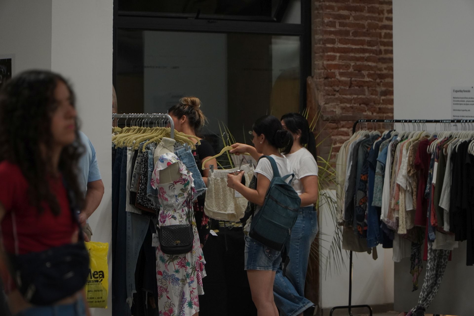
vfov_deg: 8.7
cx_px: 237
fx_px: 2074
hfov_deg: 13.0
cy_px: 158
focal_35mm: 158
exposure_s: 1/60
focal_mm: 105
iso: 1000
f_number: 4
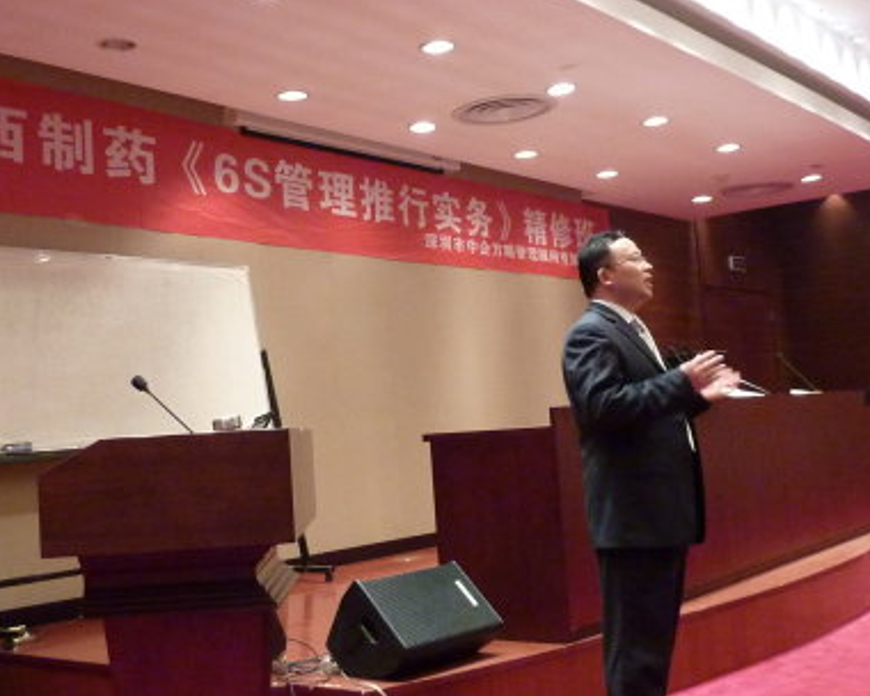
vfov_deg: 34.1
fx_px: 1133
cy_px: 338
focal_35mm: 44
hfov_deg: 41.9
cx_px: 373
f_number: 3.3
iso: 400
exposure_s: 1/15
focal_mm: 4.1
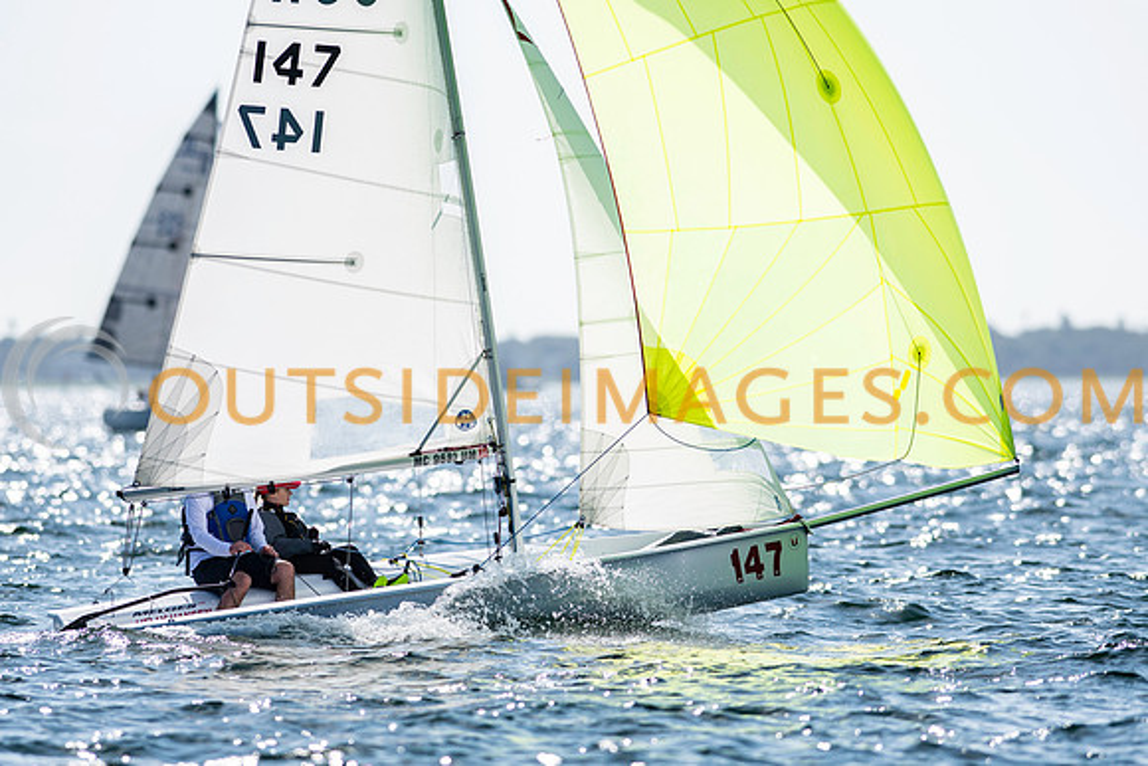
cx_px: 574
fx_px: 15086
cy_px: 383
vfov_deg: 2.9
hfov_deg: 4.4
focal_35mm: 473
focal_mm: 300
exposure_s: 1/4000
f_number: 5
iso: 200
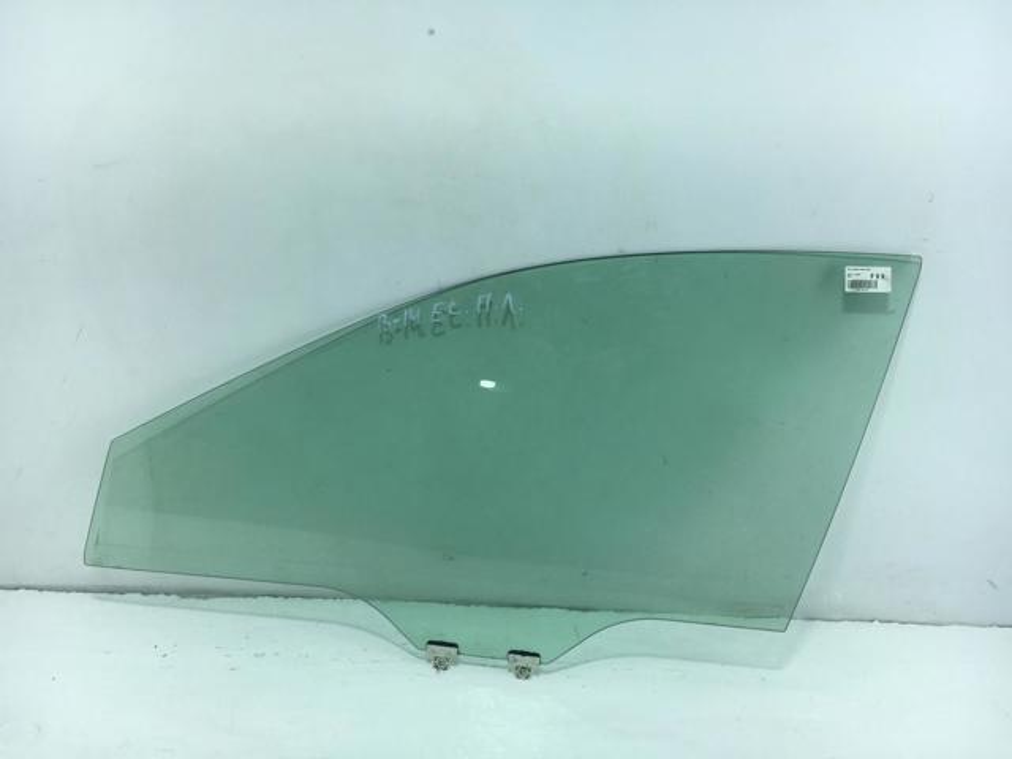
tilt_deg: -23.5
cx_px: 506
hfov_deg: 61.7
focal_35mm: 29
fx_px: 848
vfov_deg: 48.2
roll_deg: -2.4
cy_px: 380
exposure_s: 1/422
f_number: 2.2
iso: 25
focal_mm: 4.15
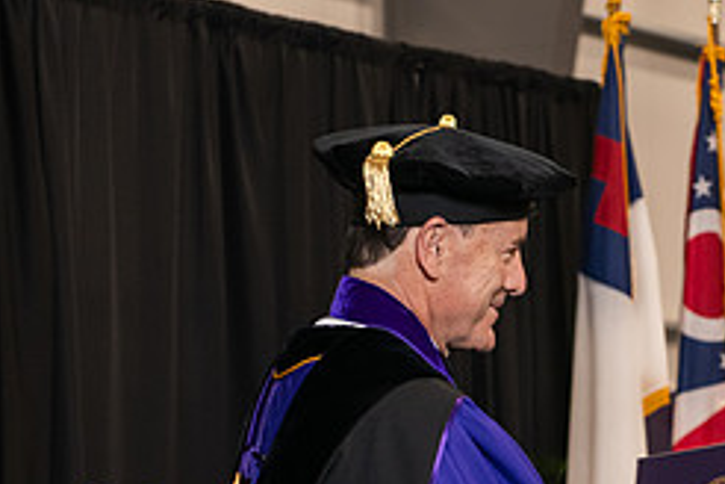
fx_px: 3323
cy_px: 450
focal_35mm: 165
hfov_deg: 12.4
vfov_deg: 8.3
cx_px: 642
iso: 1600
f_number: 5
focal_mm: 70
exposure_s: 1/125
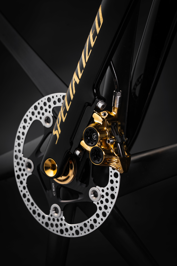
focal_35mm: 91
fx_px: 671
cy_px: 133
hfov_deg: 15.0
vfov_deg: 22.4
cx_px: 88
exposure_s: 1/100
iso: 100
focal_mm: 91
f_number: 9
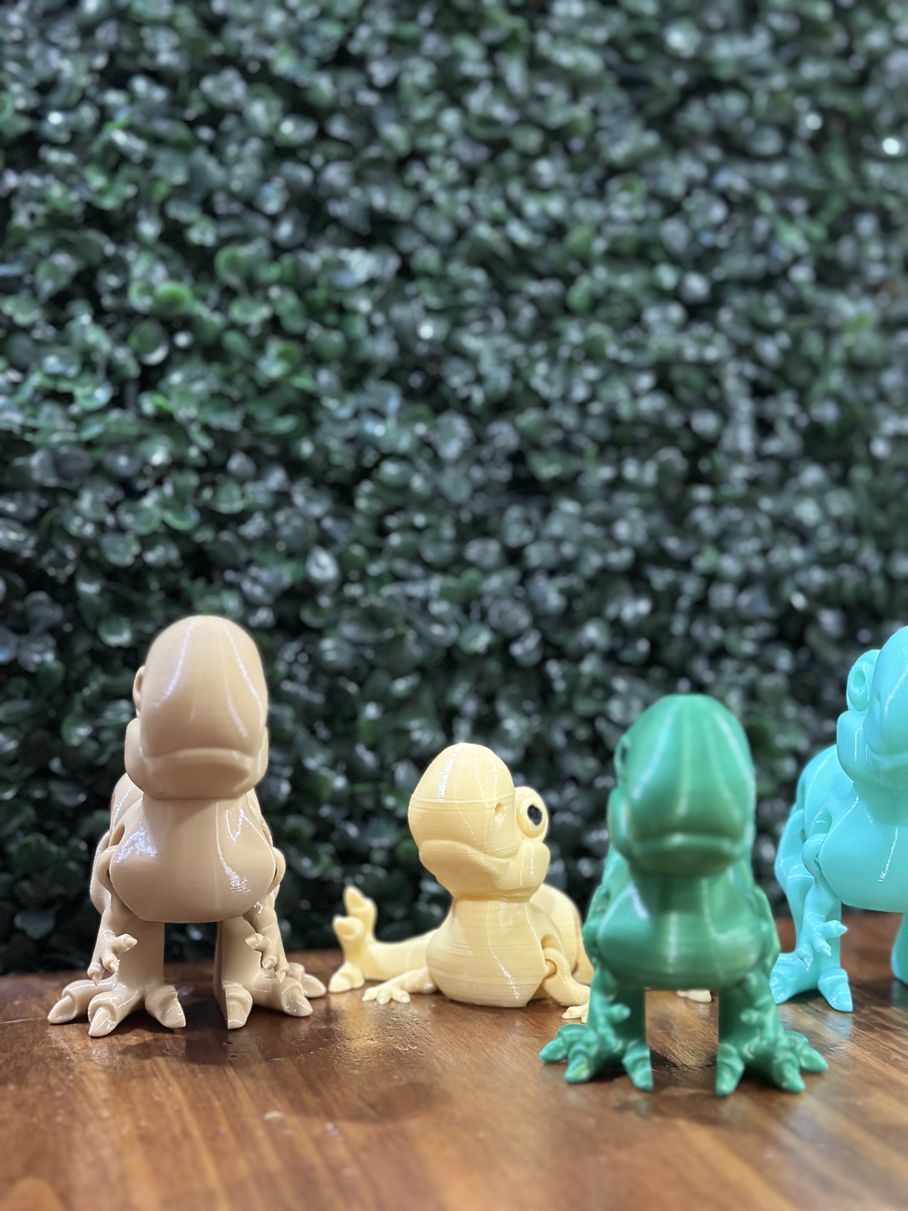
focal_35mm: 48
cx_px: 454
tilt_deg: +0.3
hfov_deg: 30.3
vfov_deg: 39.7
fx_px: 1679
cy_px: 606
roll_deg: +0.1
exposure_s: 1/33
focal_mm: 6.86
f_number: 1.78
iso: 640
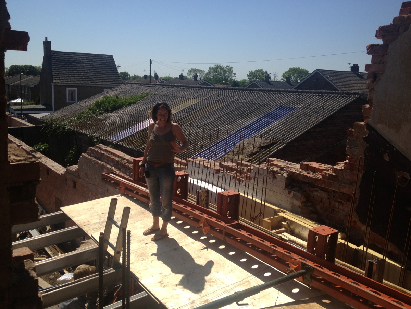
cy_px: 154
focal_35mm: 35
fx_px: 416
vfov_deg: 40.7
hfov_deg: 52.6
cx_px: 206
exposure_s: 1/2632
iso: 64
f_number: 2.4
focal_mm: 4.28
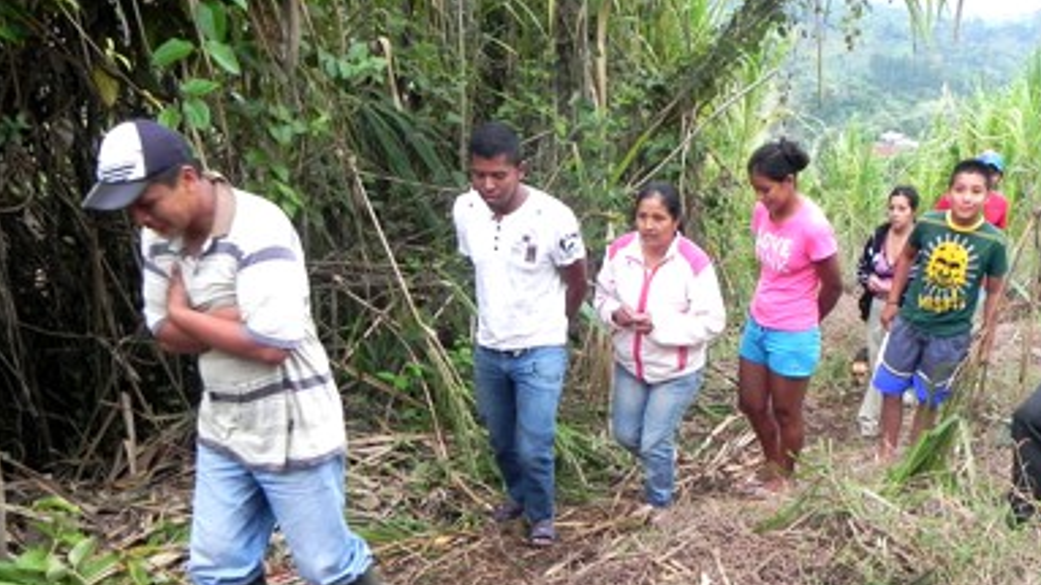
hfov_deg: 53.6
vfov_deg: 31.4
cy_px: 434
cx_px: 631
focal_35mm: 37
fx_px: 1021
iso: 160
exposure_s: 1/83.3
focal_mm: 4.6
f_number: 3.5
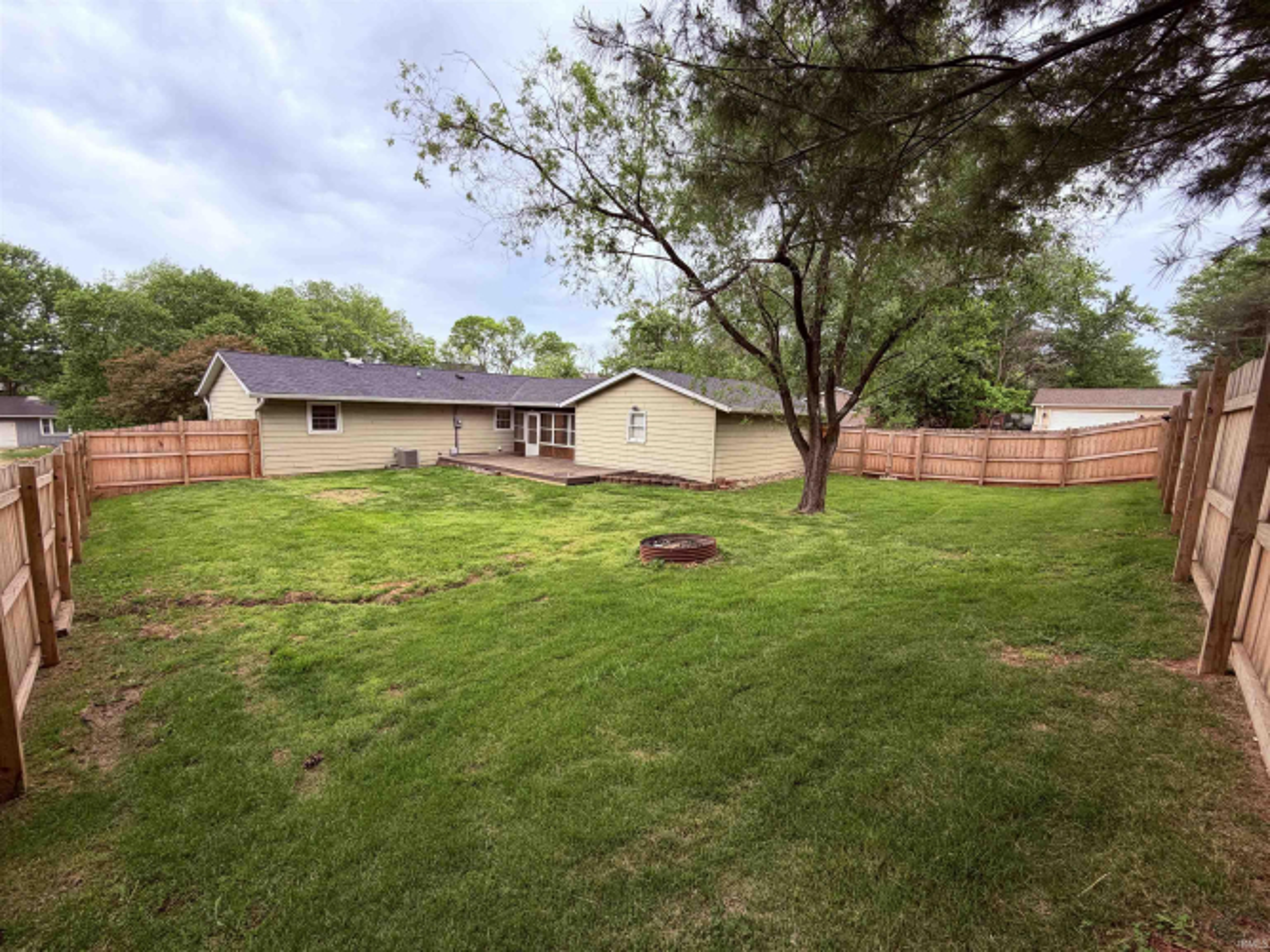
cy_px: 476
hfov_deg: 102.1
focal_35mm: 14
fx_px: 514
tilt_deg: -7.7
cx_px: 635
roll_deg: -1.6
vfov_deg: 85.7
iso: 50
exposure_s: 1/121
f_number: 2.2
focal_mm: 2.22
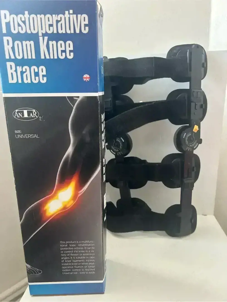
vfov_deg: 67.3
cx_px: 114
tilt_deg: -14.7
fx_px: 227
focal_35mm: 26
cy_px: 151
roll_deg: +1.3
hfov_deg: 53.0
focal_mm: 5.7
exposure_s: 1/60
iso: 250
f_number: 1.5
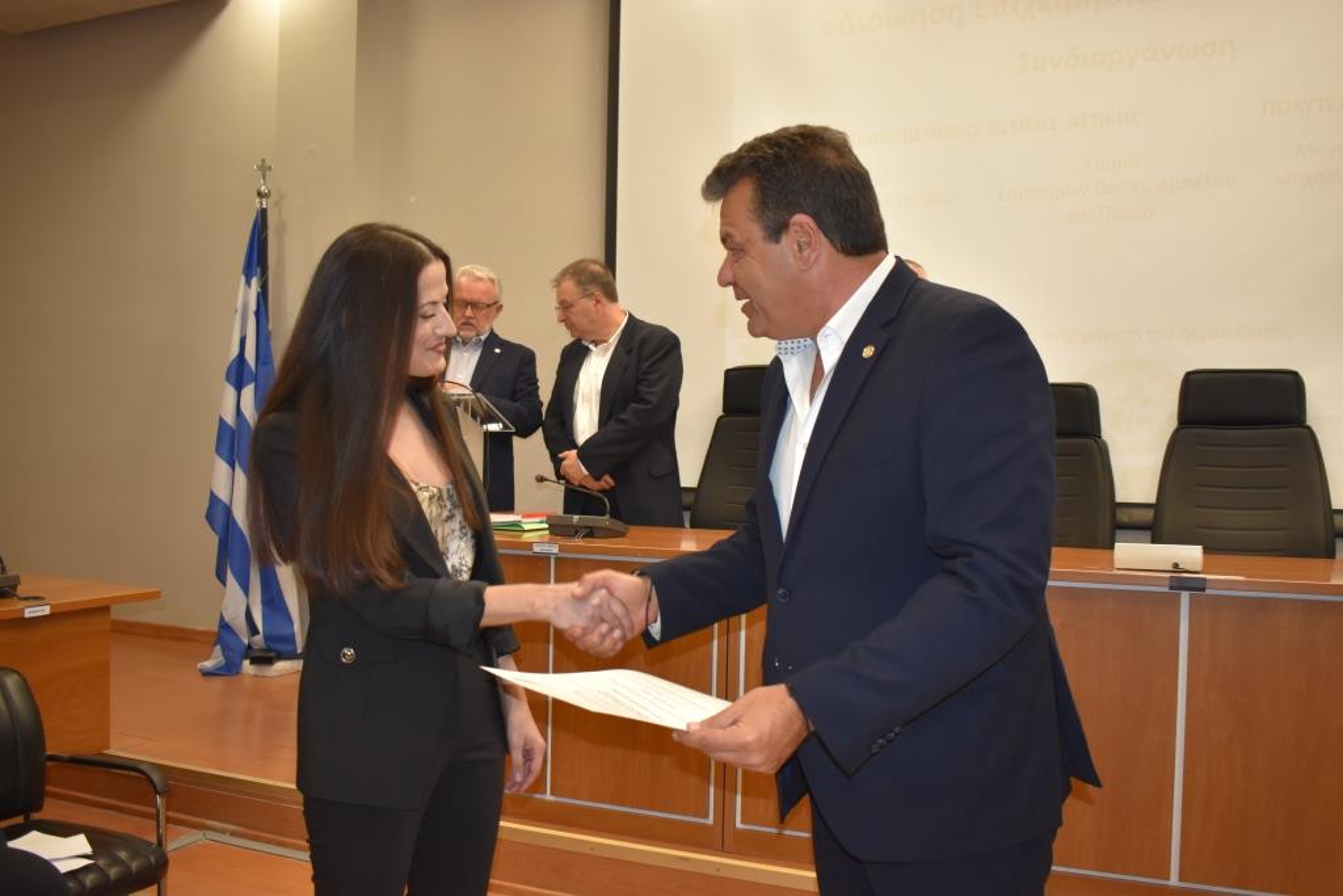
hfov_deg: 57.2
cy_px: 448
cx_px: 672
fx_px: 1231
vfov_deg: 40.0
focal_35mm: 33
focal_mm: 22
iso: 800
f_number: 3.8
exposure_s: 1/125
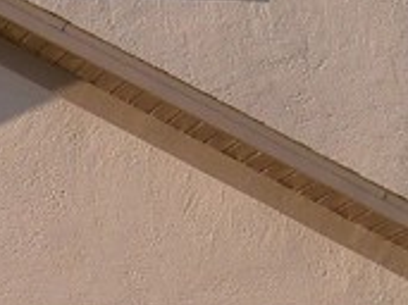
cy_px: 260
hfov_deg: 8.4
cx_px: -86
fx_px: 2756
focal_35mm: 234
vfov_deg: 6.3
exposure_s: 1/250
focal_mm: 8
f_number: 4.7
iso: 100
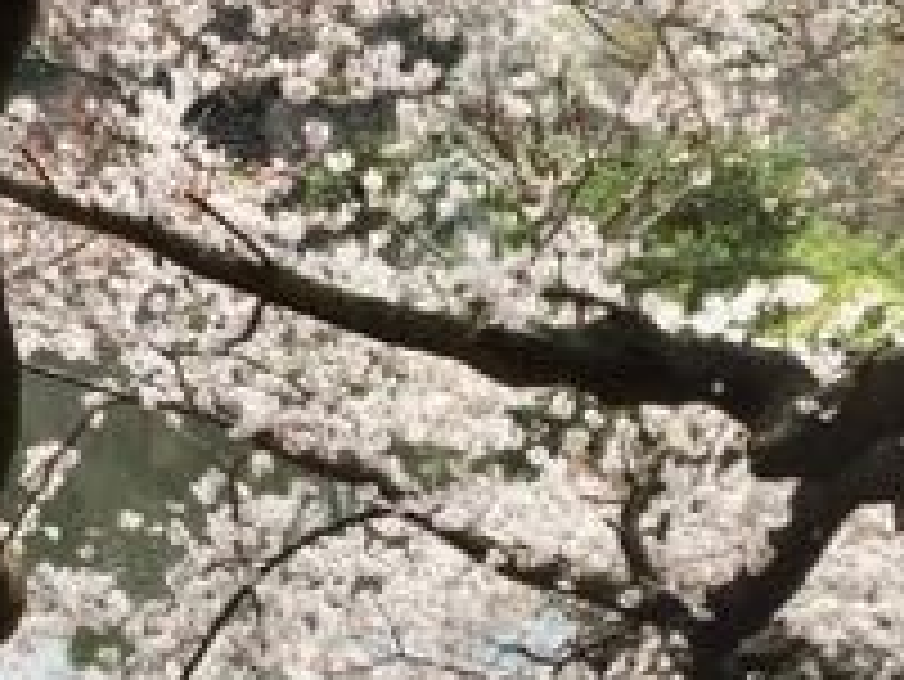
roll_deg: +1.8
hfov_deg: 25.3
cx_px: 562
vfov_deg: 19.1
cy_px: 453
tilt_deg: -13.5
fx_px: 2012
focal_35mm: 77
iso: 25
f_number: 2.4
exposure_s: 1/1018
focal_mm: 3.3
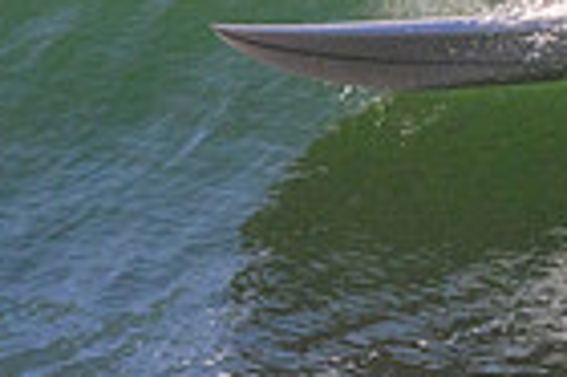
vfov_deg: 0.4
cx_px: 335
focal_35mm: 3723
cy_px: -157
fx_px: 58568
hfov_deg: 0.6
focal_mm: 800
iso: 1000
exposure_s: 1/2000
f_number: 11
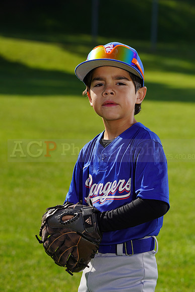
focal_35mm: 196
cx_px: 98
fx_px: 1591
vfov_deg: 10.5
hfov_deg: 7.0
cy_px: 146
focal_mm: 196
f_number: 10
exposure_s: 1/250
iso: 100
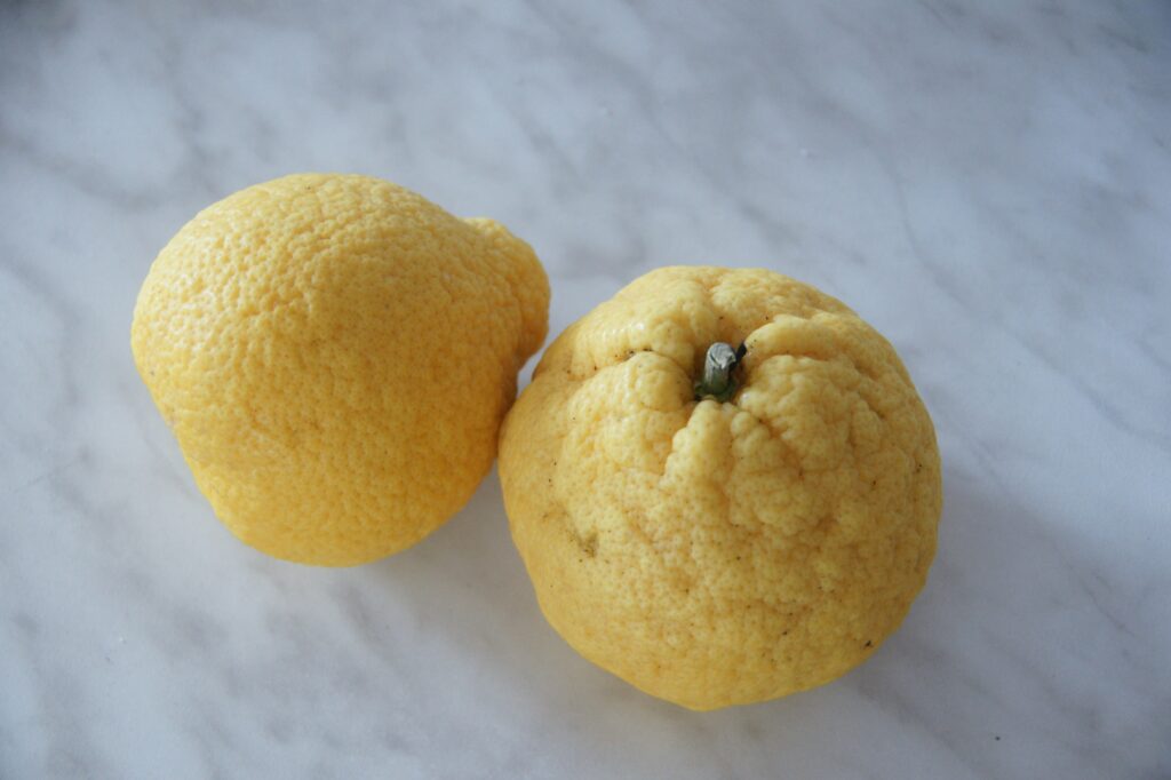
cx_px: 586
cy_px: 390
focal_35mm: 75
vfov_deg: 18.2
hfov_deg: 27.0
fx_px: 2439
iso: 800
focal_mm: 50
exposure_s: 1/60
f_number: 4.5
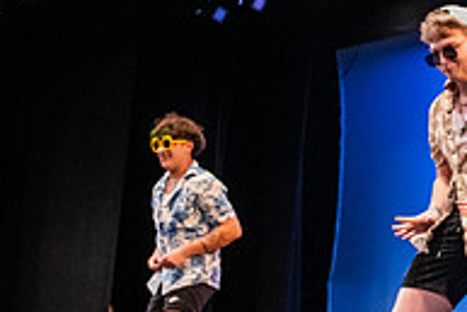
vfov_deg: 17.5
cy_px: 144
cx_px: 397
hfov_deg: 25.4
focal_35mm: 78
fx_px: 1013
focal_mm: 26
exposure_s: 1/320
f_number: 3.2
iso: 4000
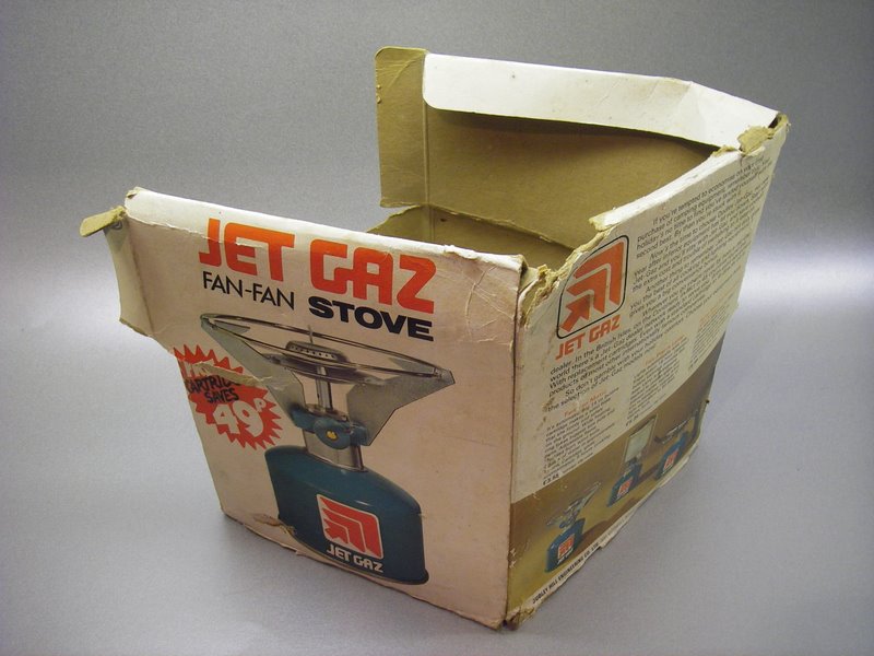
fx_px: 959
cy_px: 328
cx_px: 437
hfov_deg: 49.0
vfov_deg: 37.7
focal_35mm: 38
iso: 100
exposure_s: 1/25
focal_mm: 6.3
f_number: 3.3
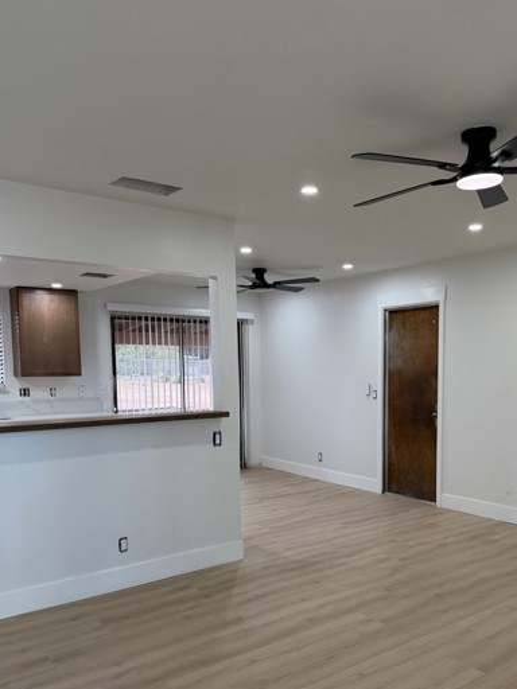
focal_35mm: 30
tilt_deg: -4.6
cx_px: 312
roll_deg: -0.1
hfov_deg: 46.5
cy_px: 419
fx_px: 597
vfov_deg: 59.4
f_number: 1.78
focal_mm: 6.76
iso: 125
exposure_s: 1/131
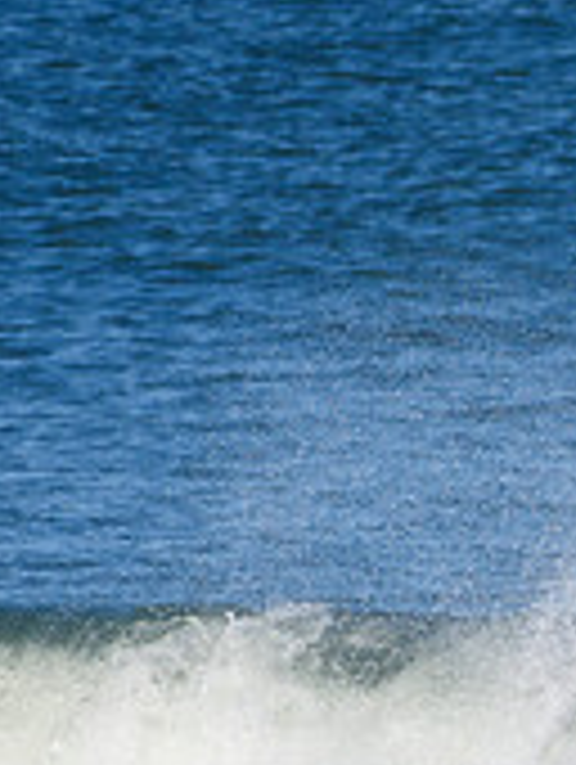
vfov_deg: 0.8
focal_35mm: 2455
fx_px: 54331
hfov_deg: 0.6
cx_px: 1116
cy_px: 862
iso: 360
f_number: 5.6
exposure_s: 1/2000
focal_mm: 500
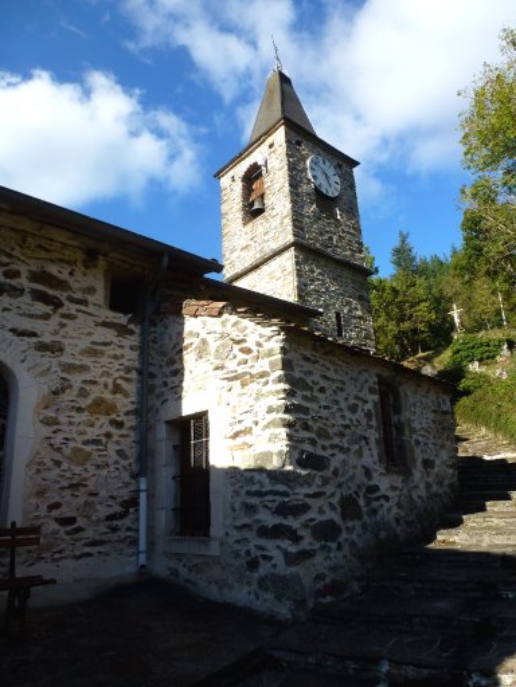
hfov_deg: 54.9
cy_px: 344
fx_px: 497
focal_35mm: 25
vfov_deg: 69.4
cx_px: 258
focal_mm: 4.3
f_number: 4
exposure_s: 1/500
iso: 100
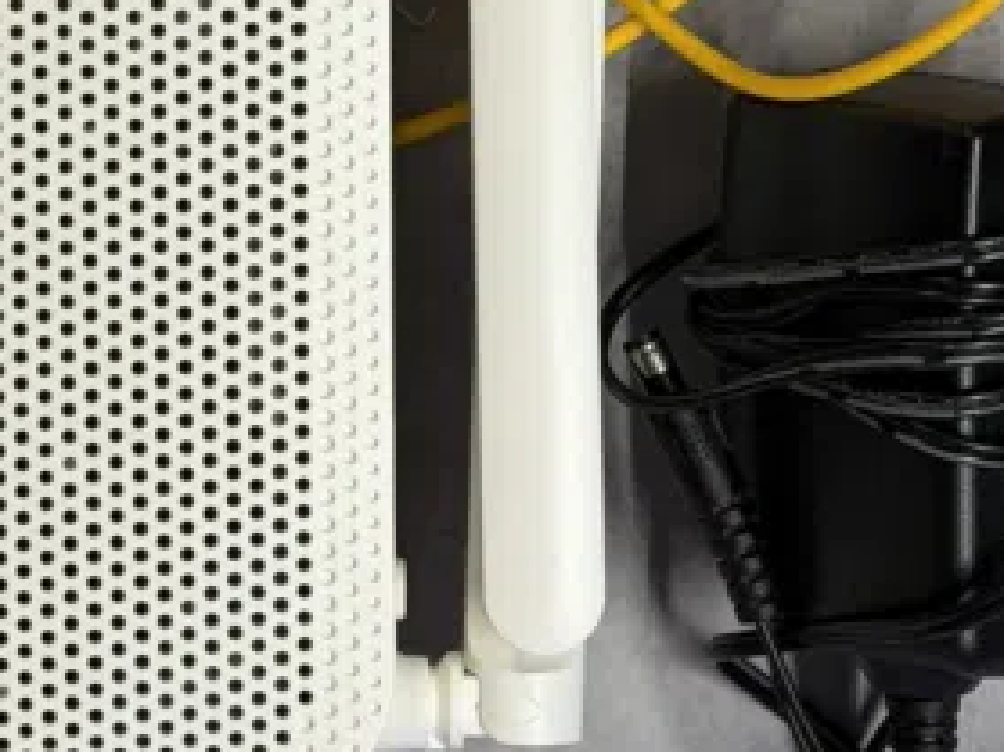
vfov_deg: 13.2
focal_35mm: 110
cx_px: 425
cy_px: -22
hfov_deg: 17.9
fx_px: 3189
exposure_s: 1/50
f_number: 1.78
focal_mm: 6.76
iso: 160
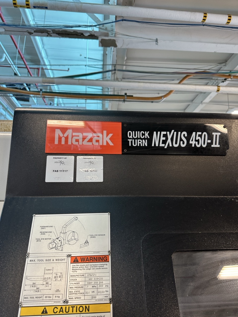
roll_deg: -0.6
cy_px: 158
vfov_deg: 71.6
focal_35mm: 24
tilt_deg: +15.2
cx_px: 119
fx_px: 220
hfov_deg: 56.8
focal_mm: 6.86
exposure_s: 1/60
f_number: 1.78
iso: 160
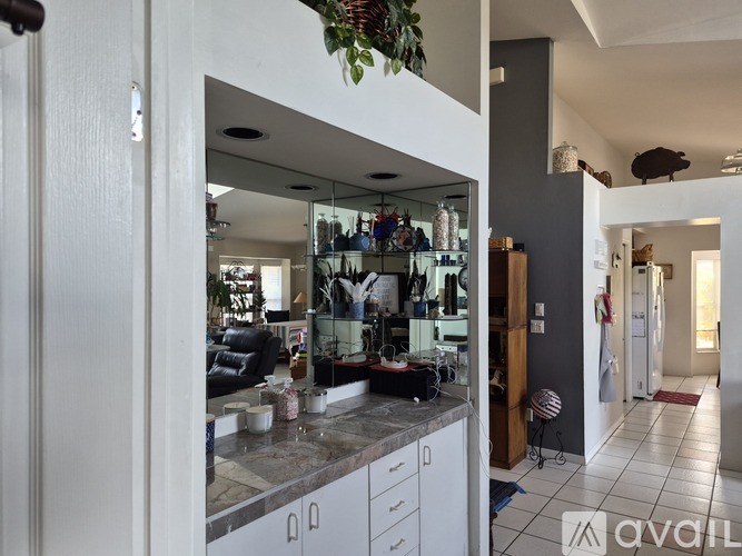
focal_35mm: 23
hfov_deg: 73.9
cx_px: 371
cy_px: 278
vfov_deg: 58.9
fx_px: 493
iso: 320
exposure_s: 1/120
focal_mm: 5.4
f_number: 1.8
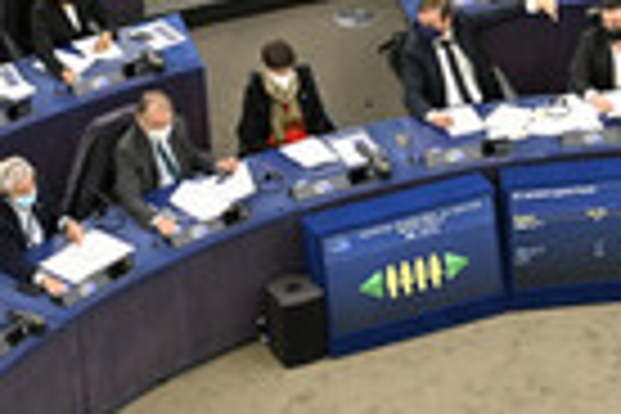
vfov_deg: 6.0
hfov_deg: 8.9
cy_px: -86
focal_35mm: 229
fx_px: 3950
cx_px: 799
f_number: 2.8
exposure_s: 1/400
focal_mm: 70
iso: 1250
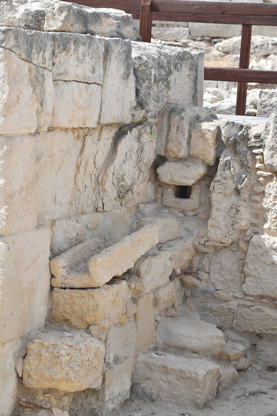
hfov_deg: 11.1
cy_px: 208
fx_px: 1420
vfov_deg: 16.7
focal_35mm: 123
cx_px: 138
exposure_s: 1/640
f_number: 8
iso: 250
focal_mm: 82
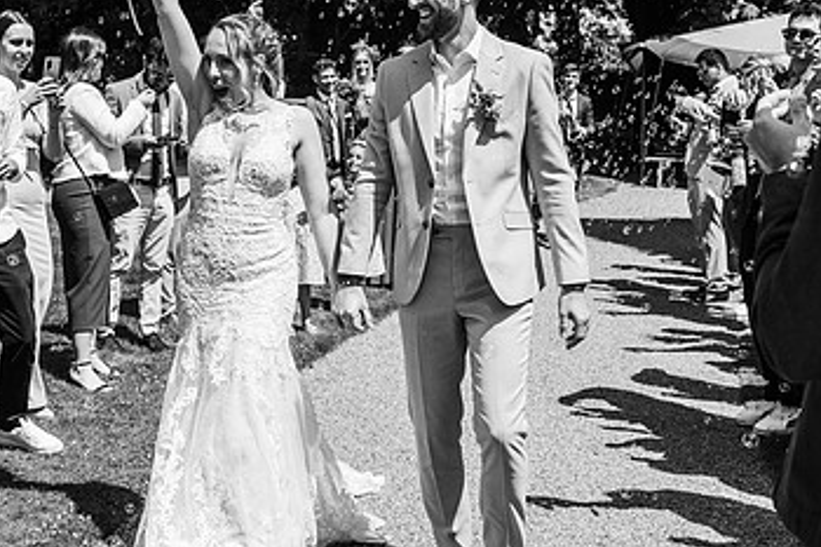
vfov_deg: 23.4
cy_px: 270
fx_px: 1322
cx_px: 251
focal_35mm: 58
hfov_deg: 34.1
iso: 100
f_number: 4.5
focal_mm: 35
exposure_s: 1/1600
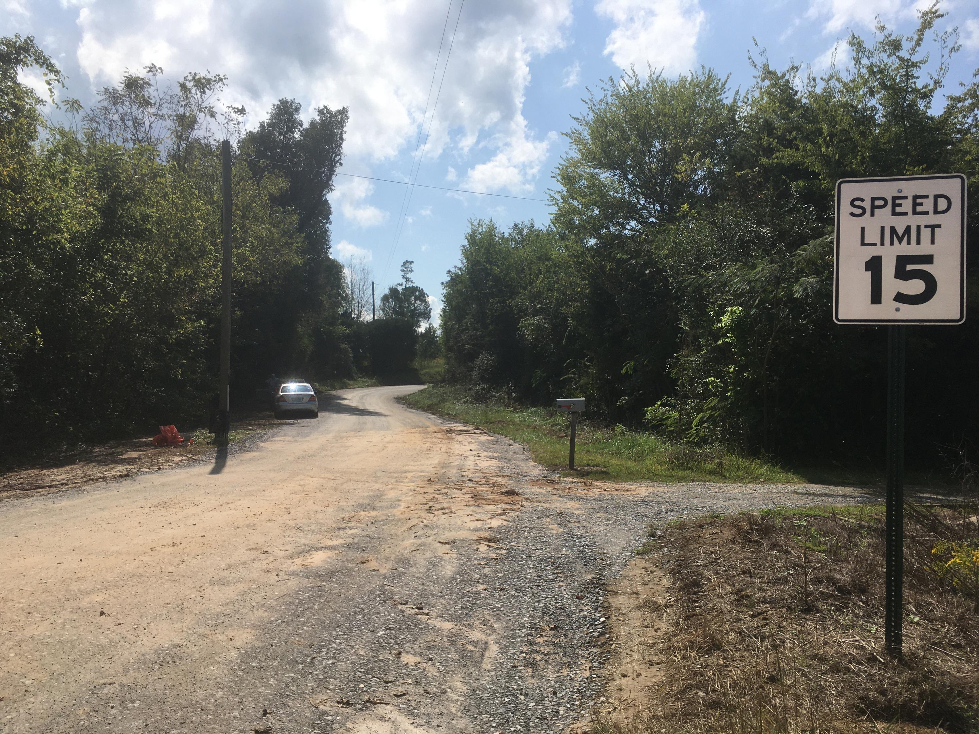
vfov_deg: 48.2
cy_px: 367
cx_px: 490
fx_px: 820
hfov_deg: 61.7
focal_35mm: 29
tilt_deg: +3.1
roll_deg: -1.6
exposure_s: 1/3344
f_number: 2.2
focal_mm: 4.15
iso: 25
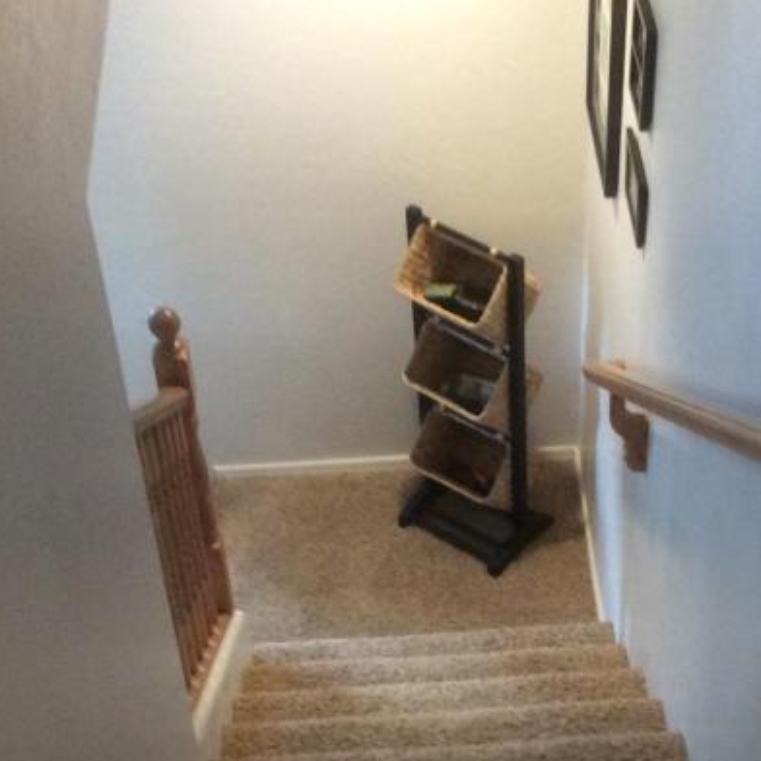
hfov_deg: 23.2
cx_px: 553
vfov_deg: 23.0
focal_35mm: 74
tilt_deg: -48.7
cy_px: 635
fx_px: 1841
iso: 200
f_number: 2.4
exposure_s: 1/24
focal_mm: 3.3
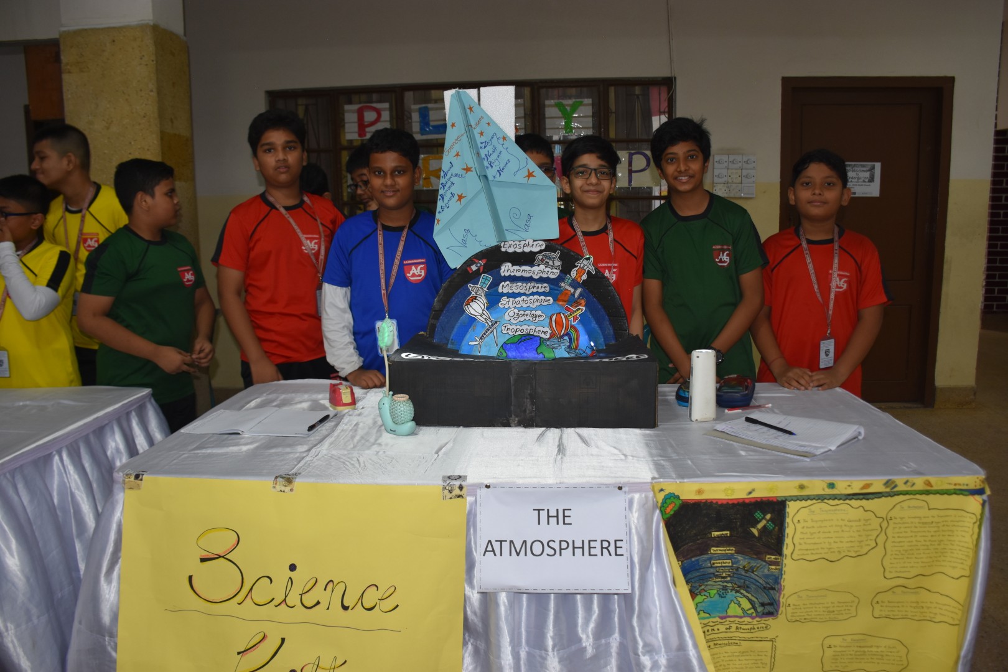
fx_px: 756
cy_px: 336
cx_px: 504
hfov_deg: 67.4
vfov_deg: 47.9
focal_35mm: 27
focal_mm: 18
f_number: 3.5
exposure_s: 1/60
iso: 400
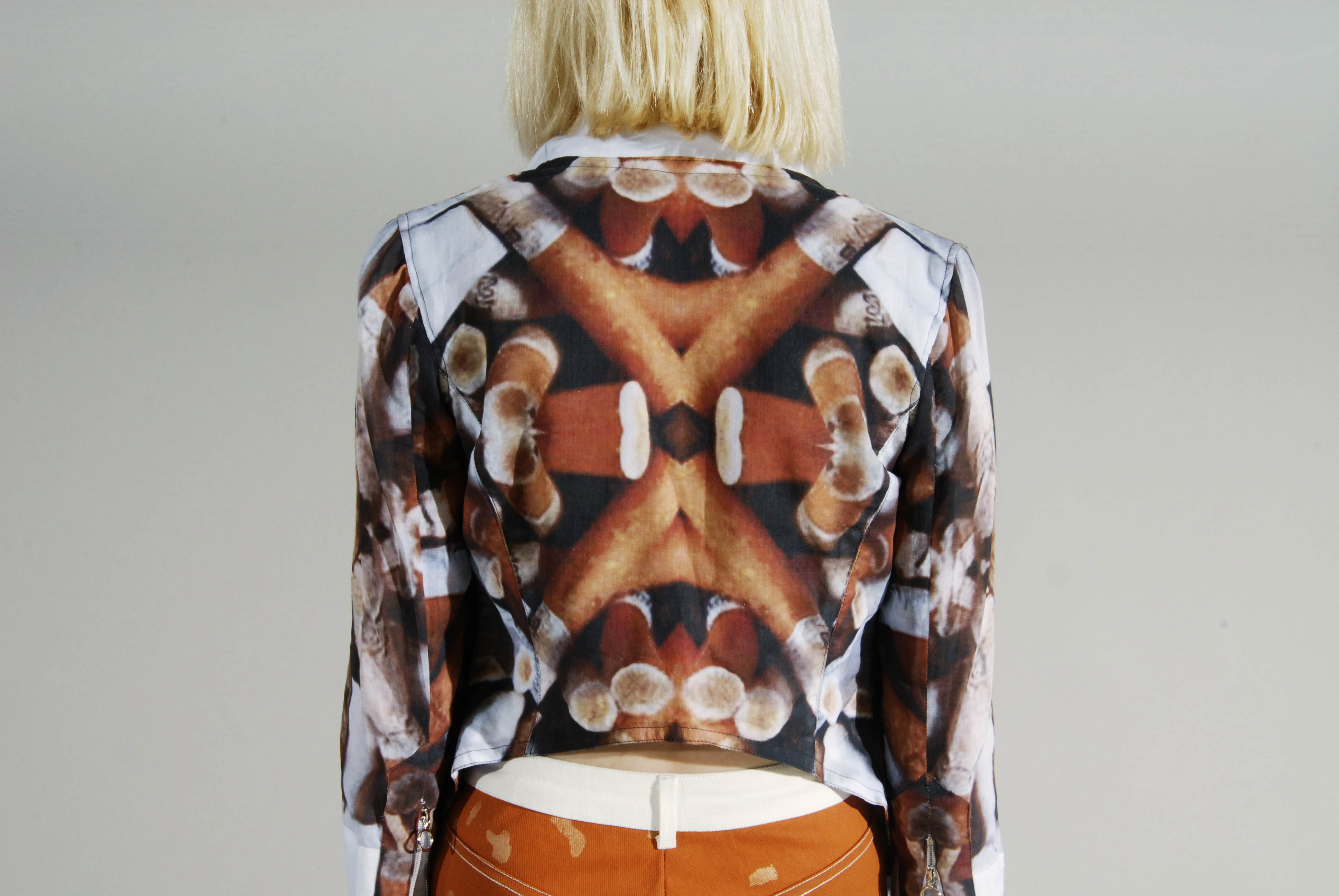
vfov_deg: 29.9
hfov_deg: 43.6
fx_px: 1676
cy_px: 448
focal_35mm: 45
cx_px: 670
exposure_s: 1/250
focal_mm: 30
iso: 400
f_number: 16
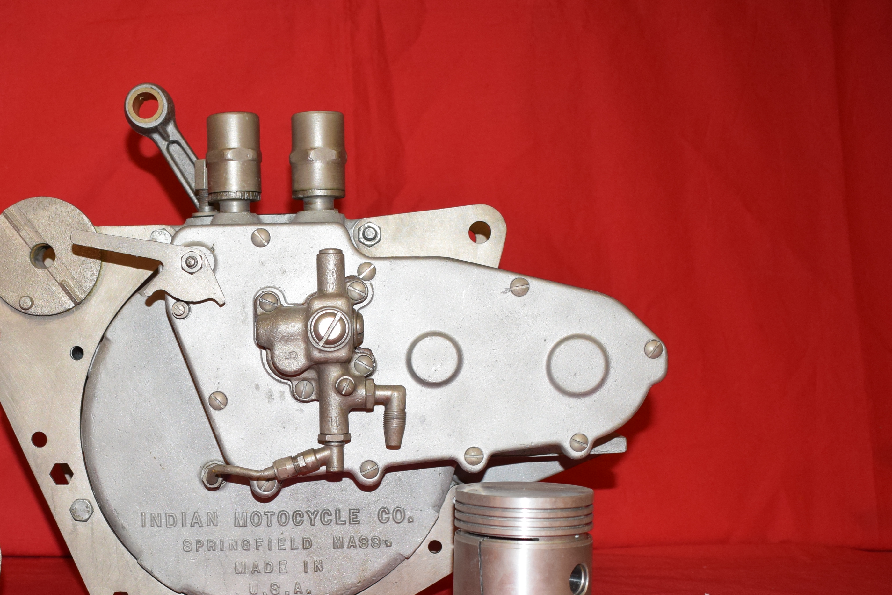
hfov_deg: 36.6
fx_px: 1314
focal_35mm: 53
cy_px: 467
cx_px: 214
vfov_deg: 25.1
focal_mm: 22
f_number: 5
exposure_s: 1/125
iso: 640
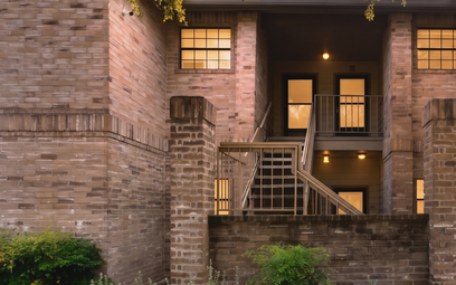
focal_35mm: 24
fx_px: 298
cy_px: 179
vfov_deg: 50.5
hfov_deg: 69.9
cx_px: 341
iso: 500
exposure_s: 1/125
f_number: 8
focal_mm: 10
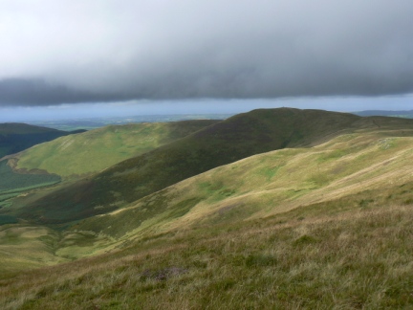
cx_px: 206
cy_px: 155
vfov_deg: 39.7
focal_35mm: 36
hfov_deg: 51.4
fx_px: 430
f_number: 6.3
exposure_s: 1/500
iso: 80
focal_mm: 6
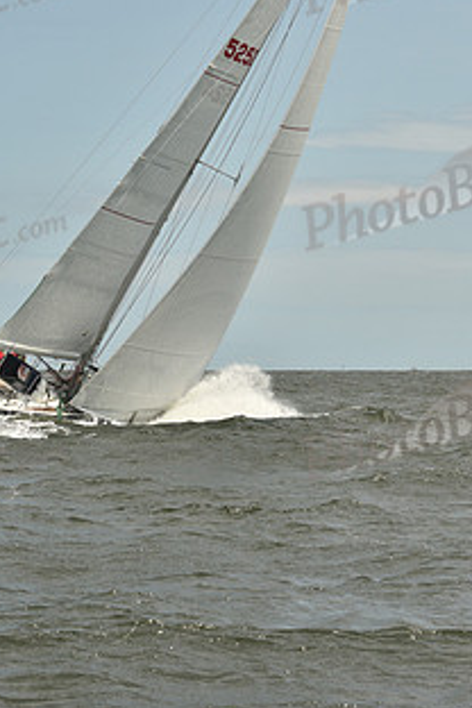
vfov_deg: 15.6
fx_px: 2556
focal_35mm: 130
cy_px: 107
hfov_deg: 10.5
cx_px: 185
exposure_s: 1/800
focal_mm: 70
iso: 250
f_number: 10
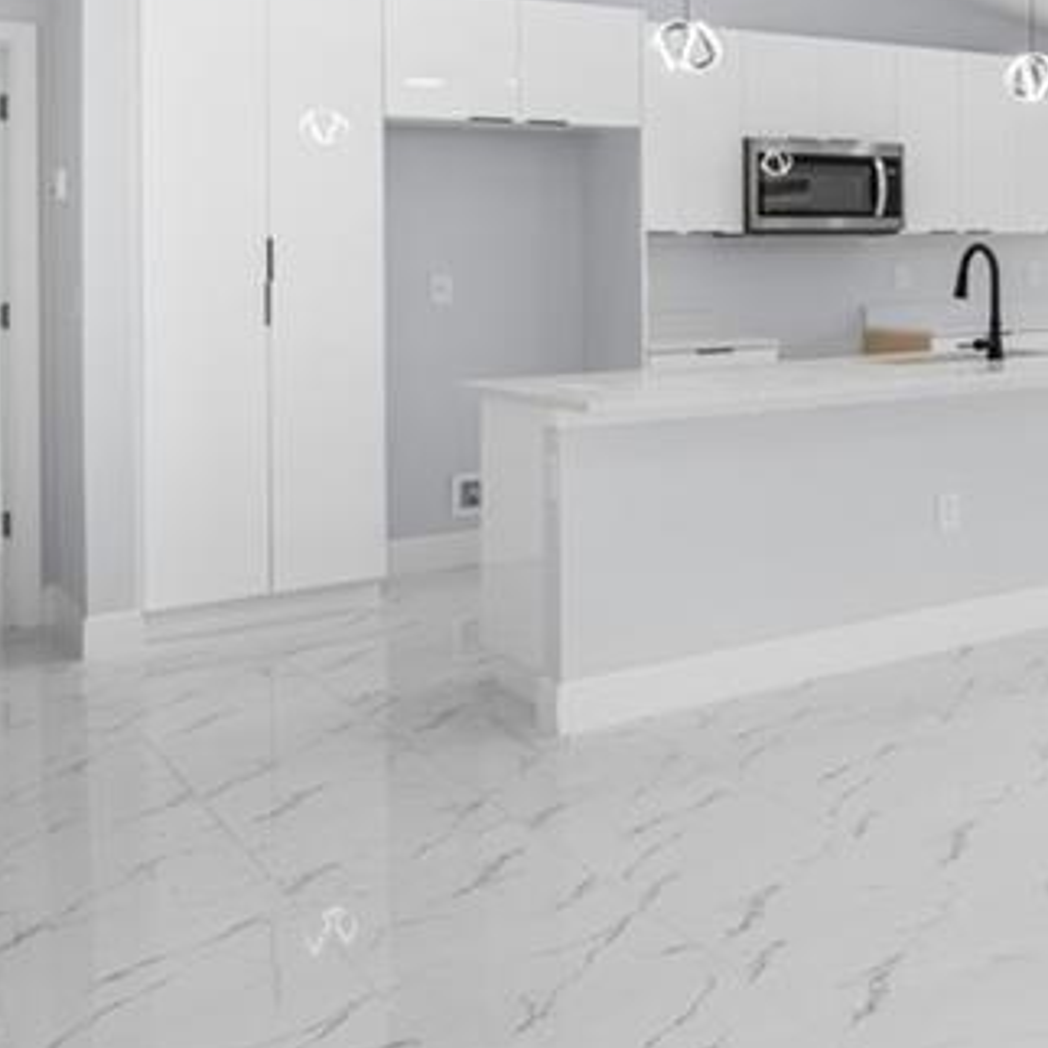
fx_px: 1576
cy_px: 225
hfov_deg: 30.3
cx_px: 1312
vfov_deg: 35.7
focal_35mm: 46
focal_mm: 17
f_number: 9
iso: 1000
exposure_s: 1/20
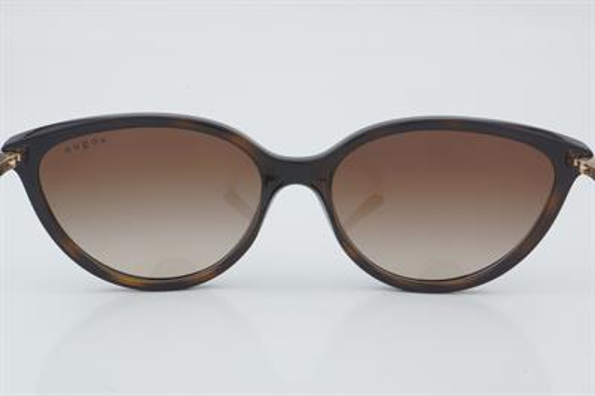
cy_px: 198
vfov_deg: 18.2
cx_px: 298
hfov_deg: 27.0
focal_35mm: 75
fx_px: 1239
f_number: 32
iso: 100
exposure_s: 1/3
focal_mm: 50
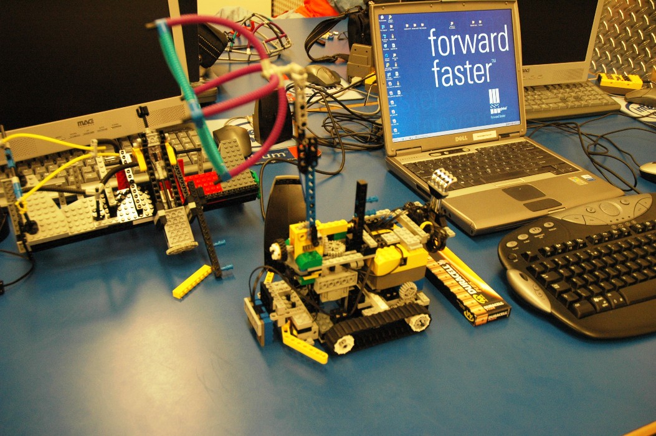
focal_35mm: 33
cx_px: 328
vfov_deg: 39.9
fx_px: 601
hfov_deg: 57.3
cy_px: 218
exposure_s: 1/30
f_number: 3.8
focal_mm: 22
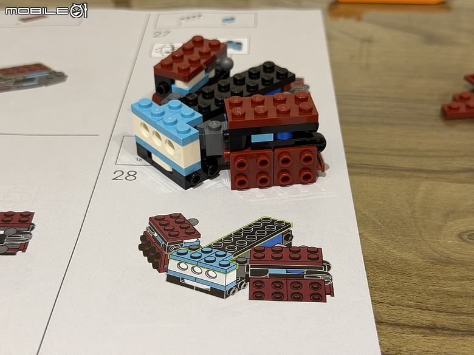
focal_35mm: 48
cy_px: 178
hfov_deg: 39.7
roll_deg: +1.4
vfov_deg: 30.3
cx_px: 237
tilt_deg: -34.7
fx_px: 657
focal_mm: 6.76
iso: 250
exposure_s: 1/60
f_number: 1.78
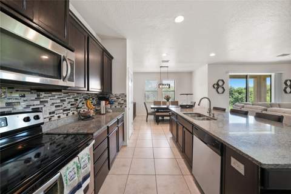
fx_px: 97
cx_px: 146
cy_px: 97
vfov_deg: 90.0
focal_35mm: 12
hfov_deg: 112.6
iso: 400
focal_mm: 12
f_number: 7.1
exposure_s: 1/6
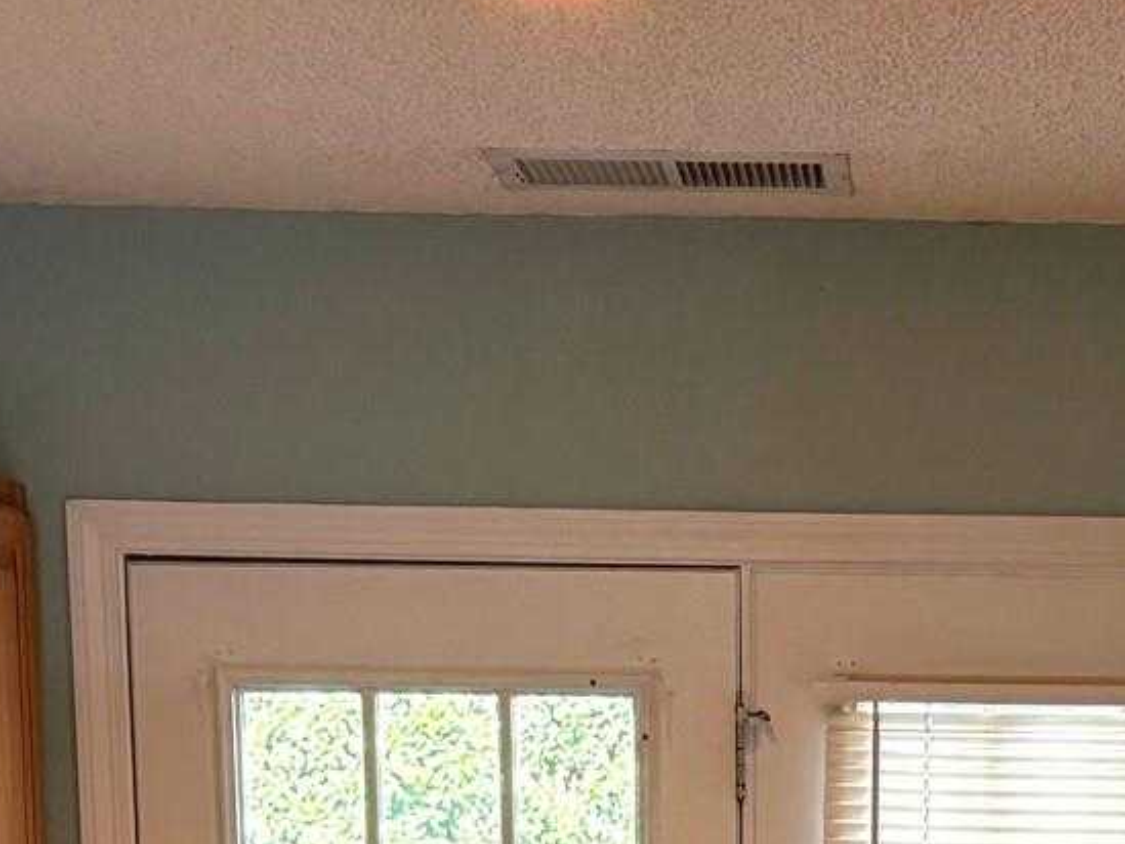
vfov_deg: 13.7
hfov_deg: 20.0
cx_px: 918
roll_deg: -0.2
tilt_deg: -11.9
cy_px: 1508
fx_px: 3153
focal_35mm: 97
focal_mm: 5.96
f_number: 1.6
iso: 250
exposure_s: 1/120
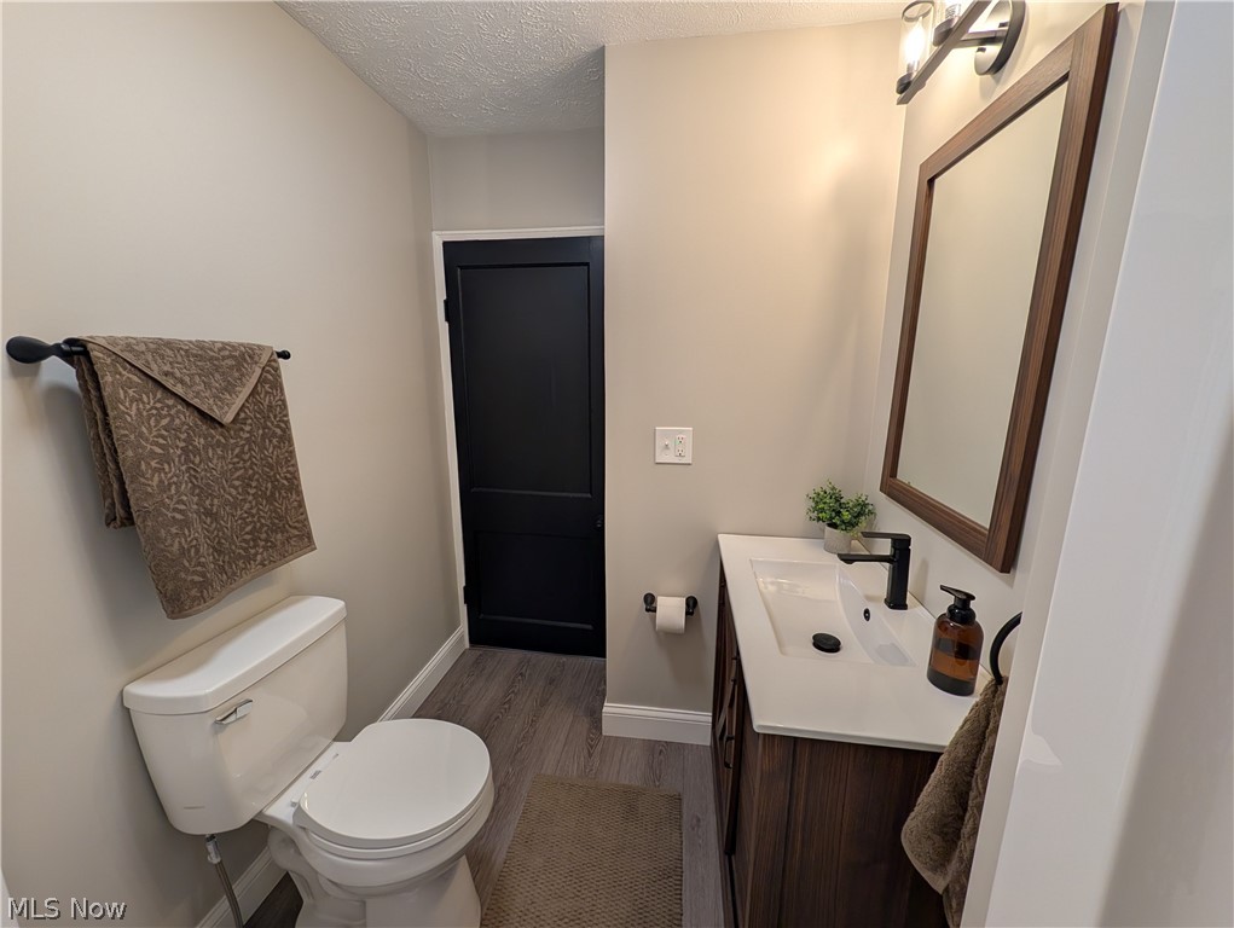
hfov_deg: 110.5
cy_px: 464
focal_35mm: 12
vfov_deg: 94.6
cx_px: 617
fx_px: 428
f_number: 1.7
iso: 80
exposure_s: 1/120
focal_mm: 2.02
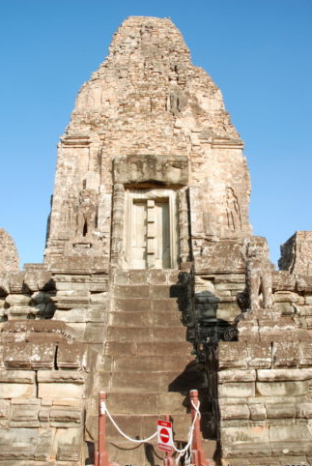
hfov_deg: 46.5
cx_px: 157
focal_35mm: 28
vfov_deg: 65.4
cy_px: 241
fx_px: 363
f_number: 16
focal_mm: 18
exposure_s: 1/25
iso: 100
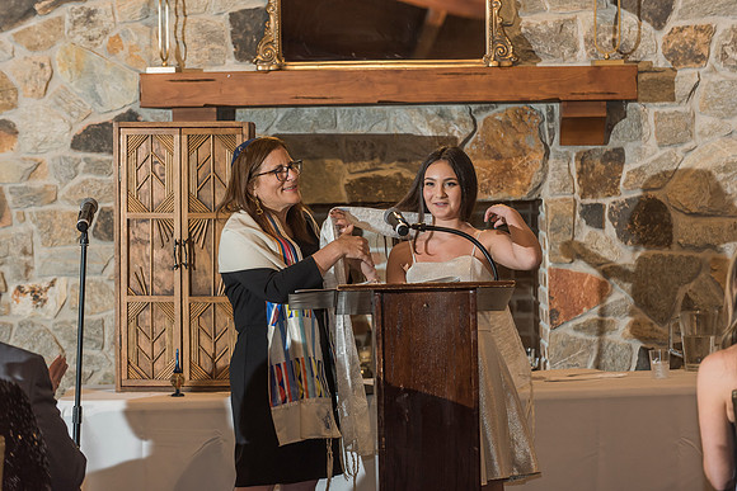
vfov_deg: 10.2
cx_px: 368
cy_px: 246
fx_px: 2764
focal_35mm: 135
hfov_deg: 15.2
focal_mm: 135
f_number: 4
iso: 800
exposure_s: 1/125
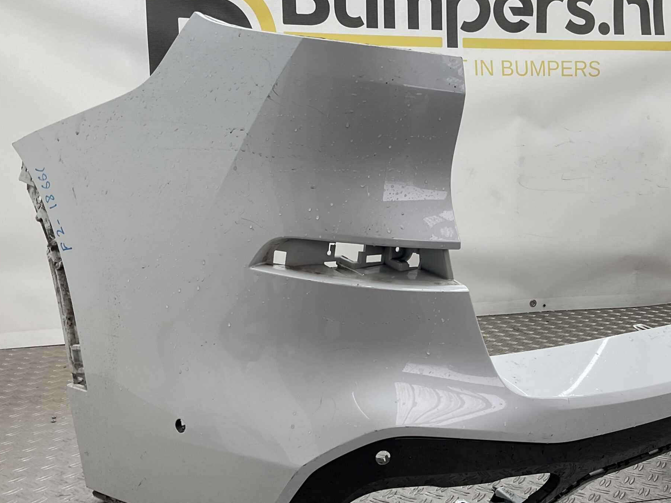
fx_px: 795
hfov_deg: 45.6
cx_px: 386
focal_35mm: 41
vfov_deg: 35.1
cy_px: 274
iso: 20
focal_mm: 3
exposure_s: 1/100
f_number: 1.8
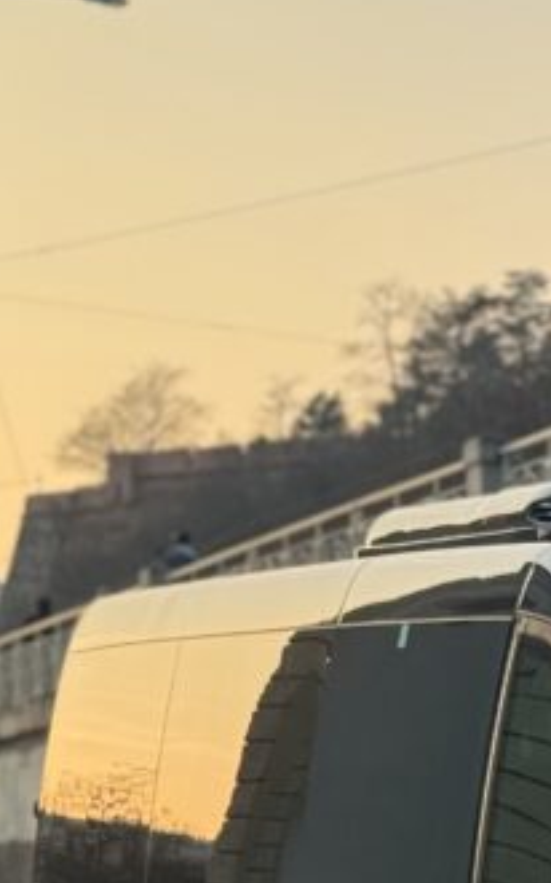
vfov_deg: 13.1
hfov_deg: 8.3
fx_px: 3799
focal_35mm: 158
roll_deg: +0.3
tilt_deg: +0.8
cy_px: 904
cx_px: 511
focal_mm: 6.76
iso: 64
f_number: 1.78
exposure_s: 1/593
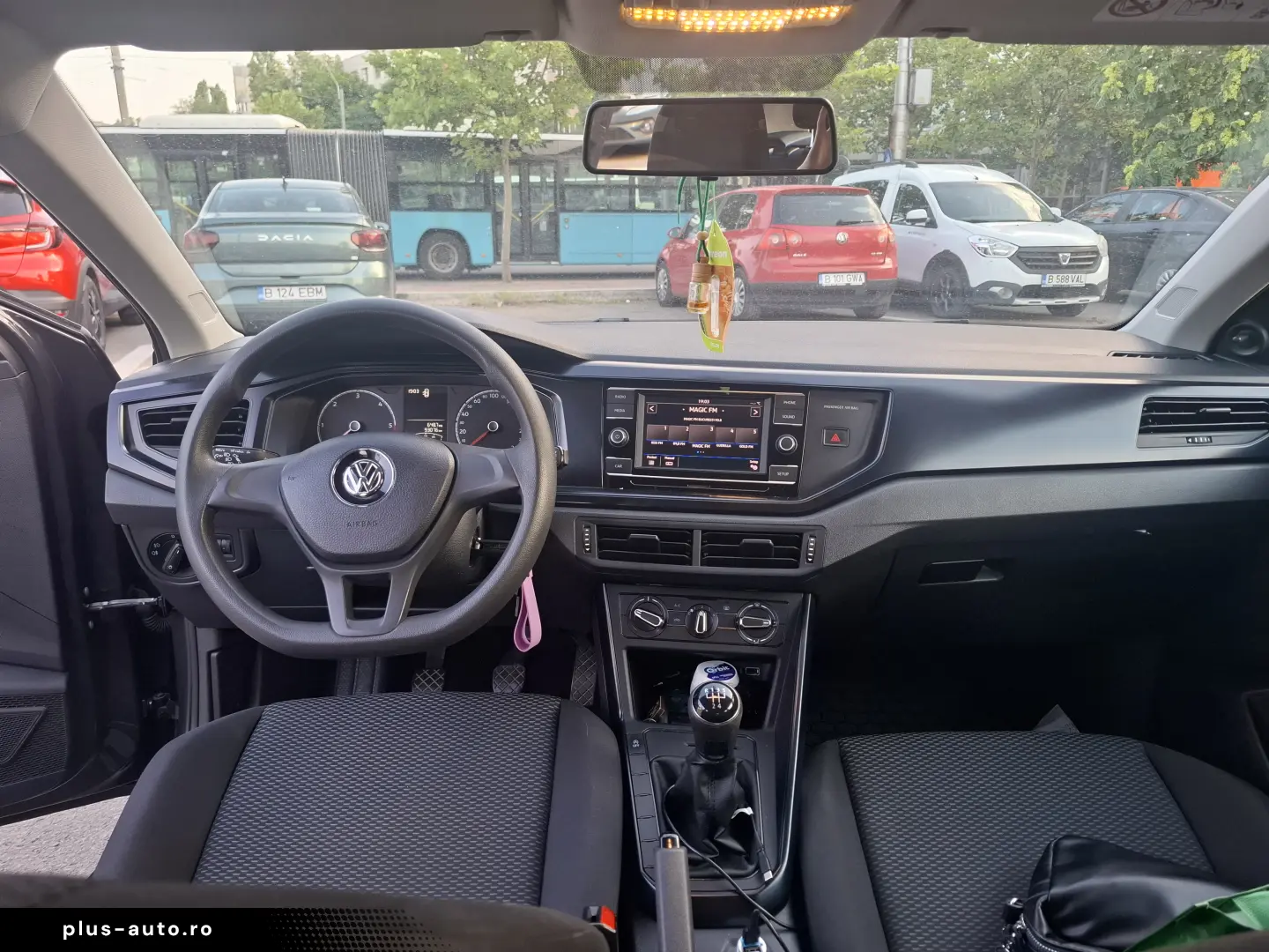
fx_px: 843
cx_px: 634
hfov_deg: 73.9
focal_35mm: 23
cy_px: 476
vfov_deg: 58.9
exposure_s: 1/100
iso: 64
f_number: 1.8
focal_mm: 5.54
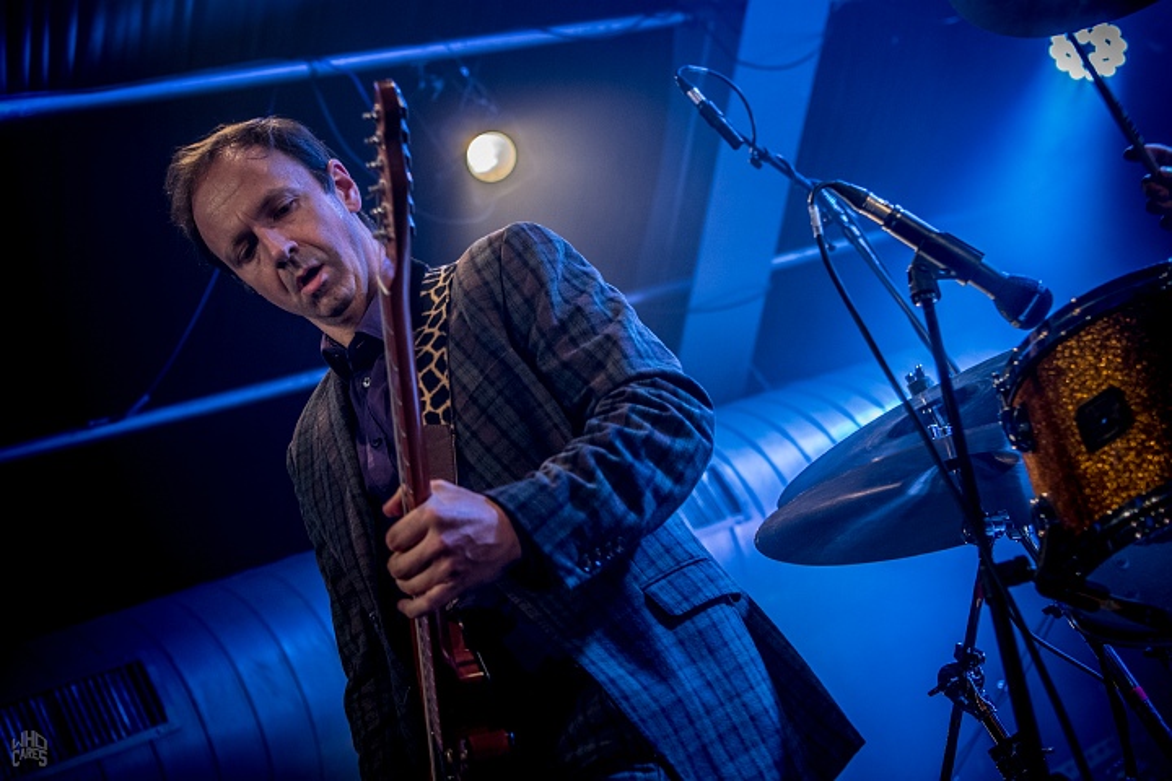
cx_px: 586
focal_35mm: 57
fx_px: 1856
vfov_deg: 23.8
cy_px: 390
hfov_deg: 35.1
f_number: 2.8
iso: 640
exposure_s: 1/125
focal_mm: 38
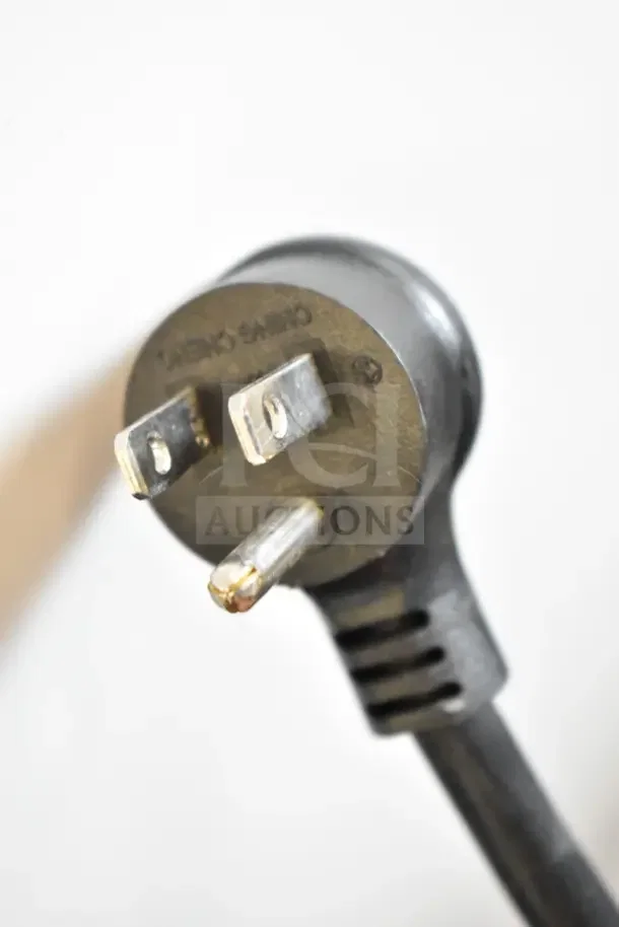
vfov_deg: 24.6
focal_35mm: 82
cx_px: 310
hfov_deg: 16.6
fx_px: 2126
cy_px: 464
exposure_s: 1/100
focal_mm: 55
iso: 9000
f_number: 5.6
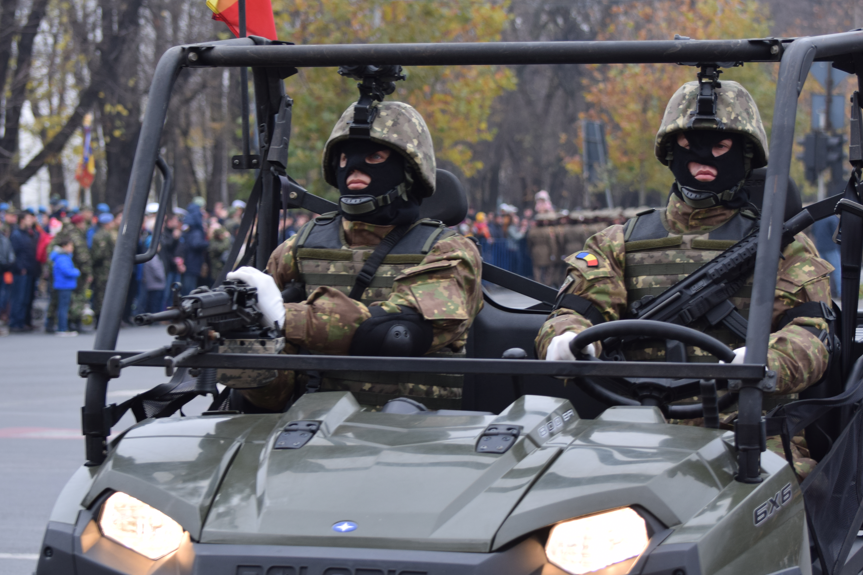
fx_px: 2972
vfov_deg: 11.1
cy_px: 273
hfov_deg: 16.5
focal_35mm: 124
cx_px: 454
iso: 320
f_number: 4.5
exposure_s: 1/125
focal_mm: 70
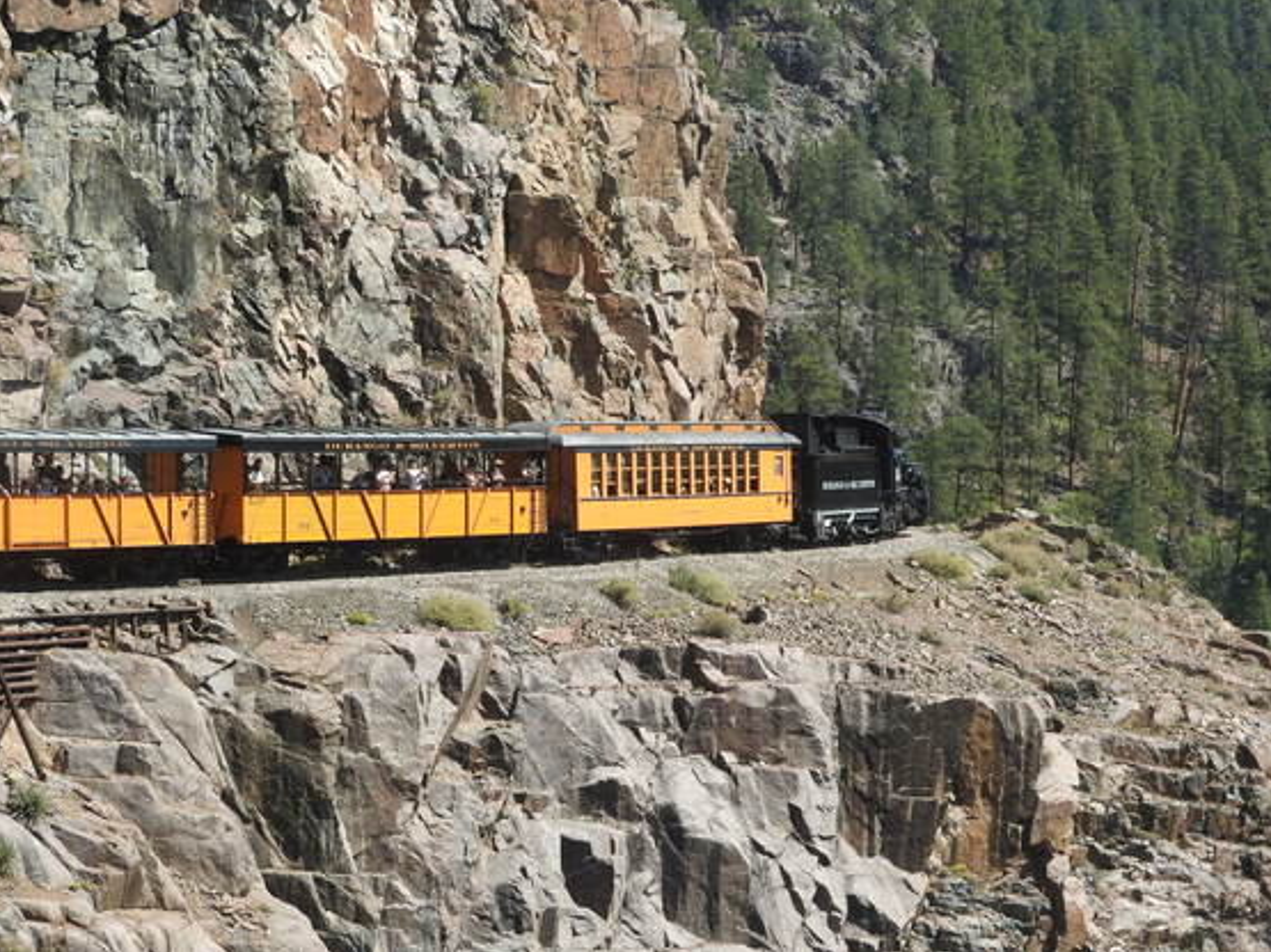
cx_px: 637
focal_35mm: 116
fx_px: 4258
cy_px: 476
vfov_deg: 12.8
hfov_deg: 17.0
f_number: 5
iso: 100
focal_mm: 20.6
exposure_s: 1/400
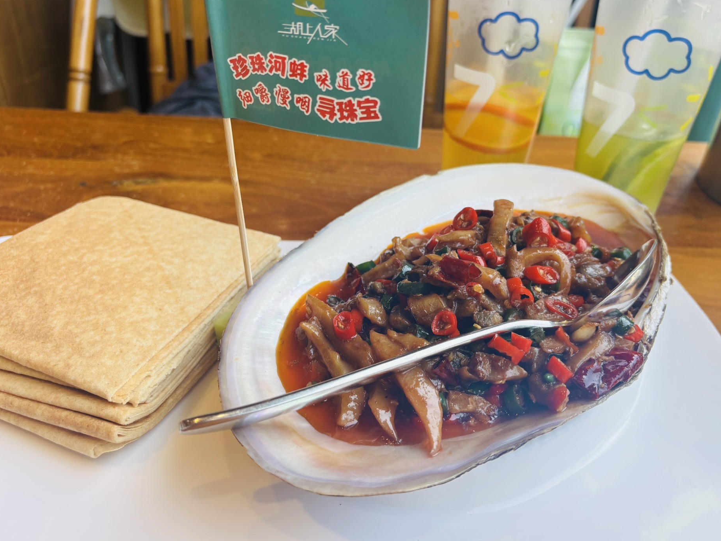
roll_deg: -3.6
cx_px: 375
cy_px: 249
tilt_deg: -33.9
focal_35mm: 29
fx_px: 604
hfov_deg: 61.6
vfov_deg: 48.2
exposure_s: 1/138
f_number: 1.6
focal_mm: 5.96
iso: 32
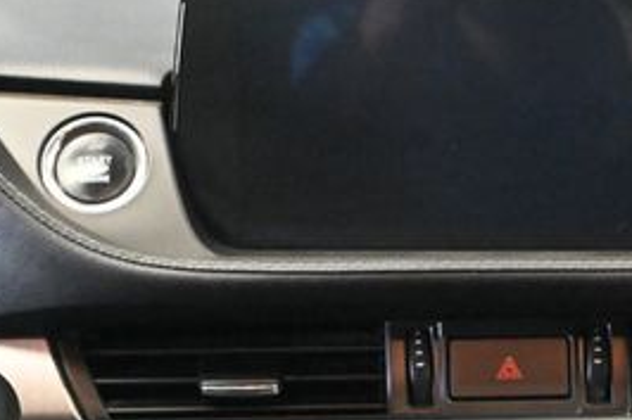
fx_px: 2404
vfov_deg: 9.9
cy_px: 415
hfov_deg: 14.9
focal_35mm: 137
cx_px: 518
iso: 12800
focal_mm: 38
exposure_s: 1/40
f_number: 5.6
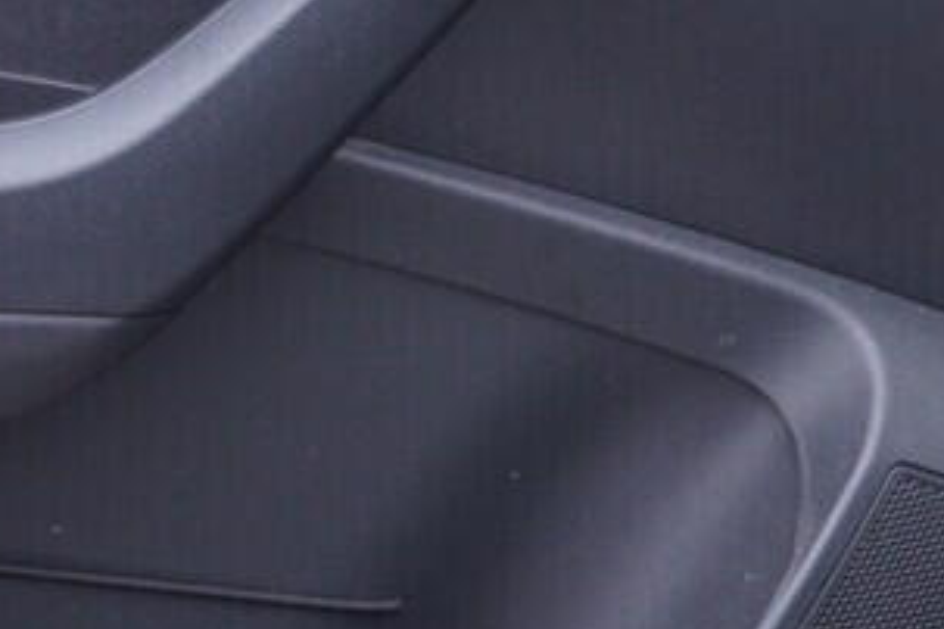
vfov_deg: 8.0
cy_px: 97
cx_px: -178
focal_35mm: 171
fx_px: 4484
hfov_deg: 11.8
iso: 125
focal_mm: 24
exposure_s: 1/40
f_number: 2.8
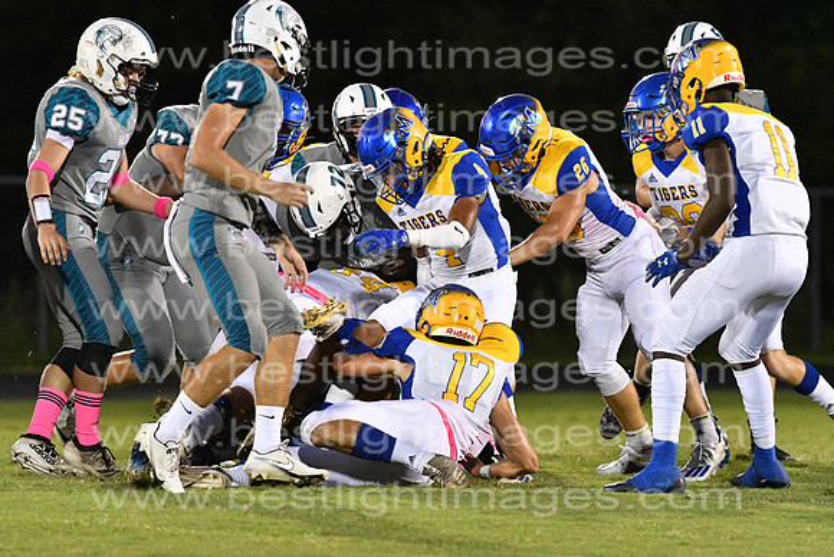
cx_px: 417
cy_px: 278
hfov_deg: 4.6
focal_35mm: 450
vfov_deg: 3.1
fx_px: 10427
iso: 8000
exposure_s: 1/800
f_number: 4.5
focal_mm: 300
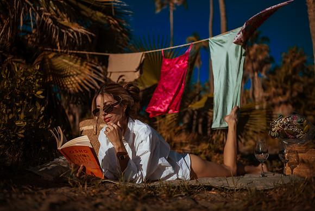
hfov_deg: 54.4
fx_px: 306
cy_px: 106
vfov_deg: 37.9
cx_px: 158
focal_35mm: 35
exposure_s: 1/6400
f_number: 1.8
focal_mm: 35
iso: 50
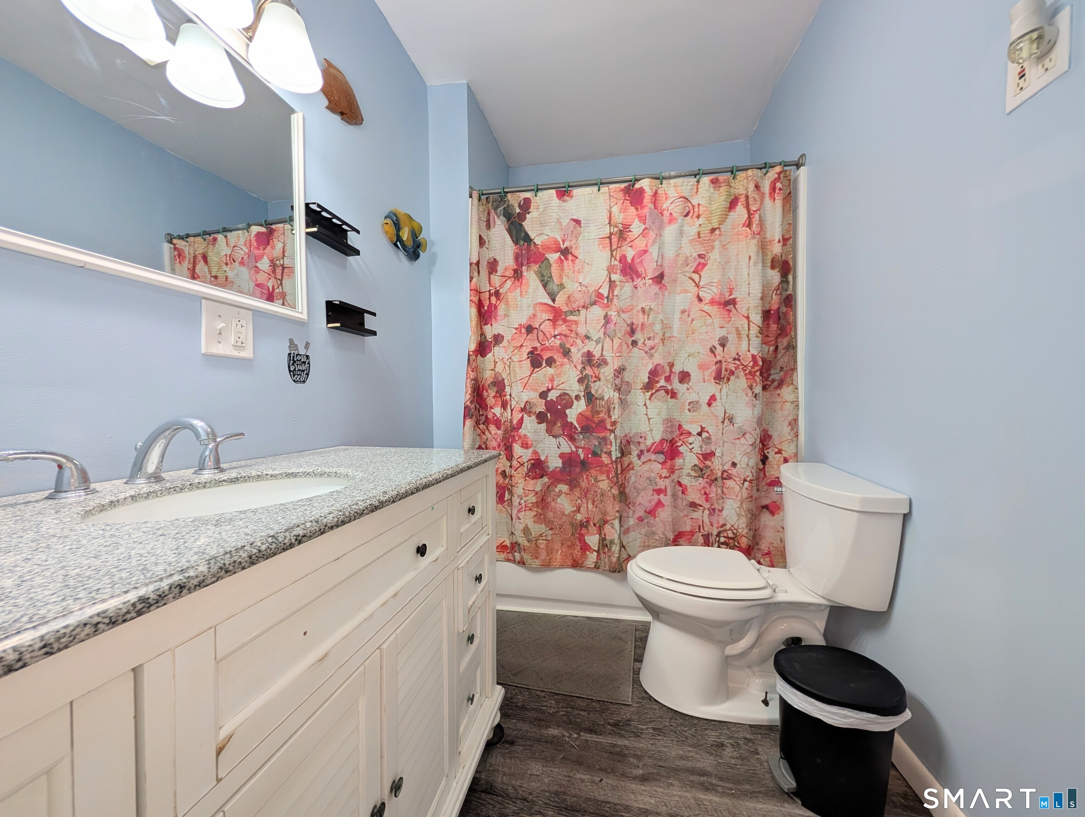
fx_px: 377
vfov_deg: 94.6
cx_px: 542
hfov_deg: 110.5
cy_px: 408
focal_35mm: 12
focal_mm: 2.02
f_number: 1.7
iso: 71
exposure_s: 1/120
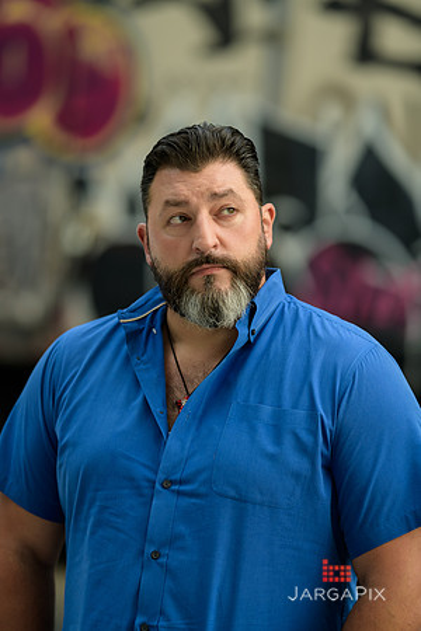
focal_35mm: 135
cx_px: 210
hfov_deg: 10.2
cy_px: 316
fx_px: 2368
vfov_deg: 15.2
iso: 200
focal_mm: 135
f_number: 2
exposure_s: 1/250
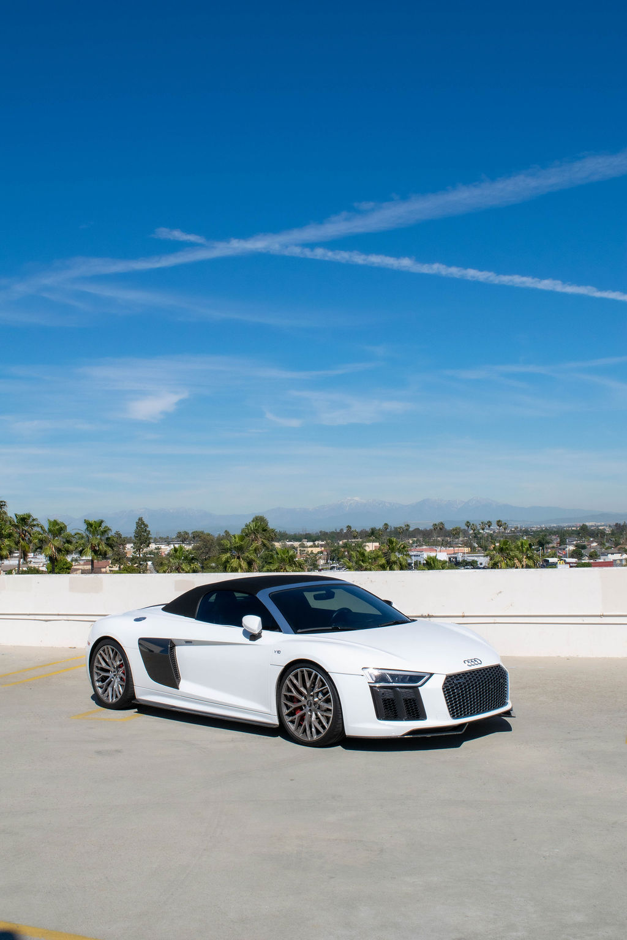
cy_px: 470
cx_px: 314
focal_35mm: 38
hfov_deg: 35.5
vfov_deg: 51.3
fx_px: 980
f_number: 13
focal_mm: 25
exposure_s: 1/640
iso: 200
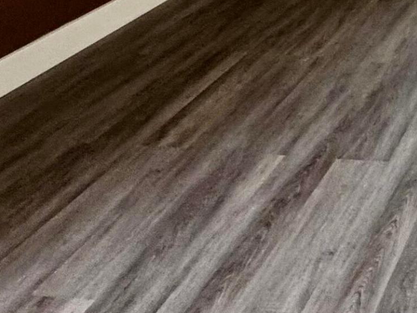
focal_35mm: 55
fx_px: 663
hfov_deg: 27.6
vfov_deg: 19.8
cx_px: 572
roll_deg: +0.5
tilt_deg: -2.9
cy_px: -244
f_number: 2.2
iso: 200
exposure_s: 1/120
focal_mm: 2.22
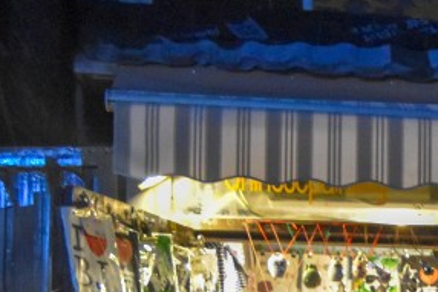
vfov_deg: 12.6
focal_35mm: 102
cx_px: 616
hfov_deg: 18.2
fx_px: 1242
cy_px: 468
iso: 3200
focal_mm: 18
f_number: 3.5
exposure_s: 1/350
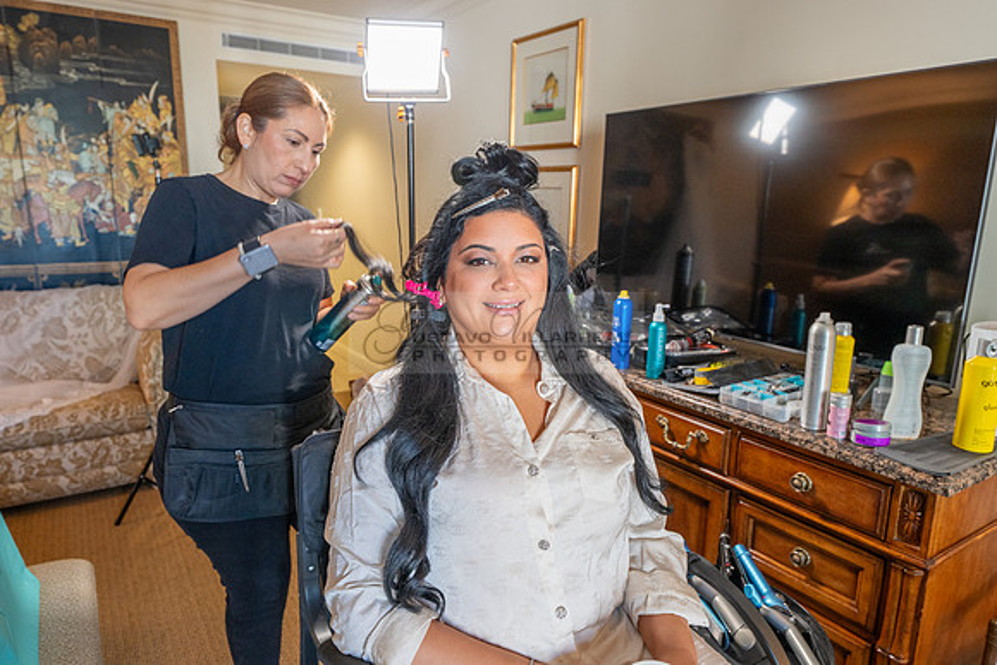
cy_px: 332
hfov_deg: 73.7
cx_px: 498
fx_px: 665
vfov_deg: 53.2
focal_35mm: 24
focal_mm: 24
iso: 800
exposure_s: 1/125
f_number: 5
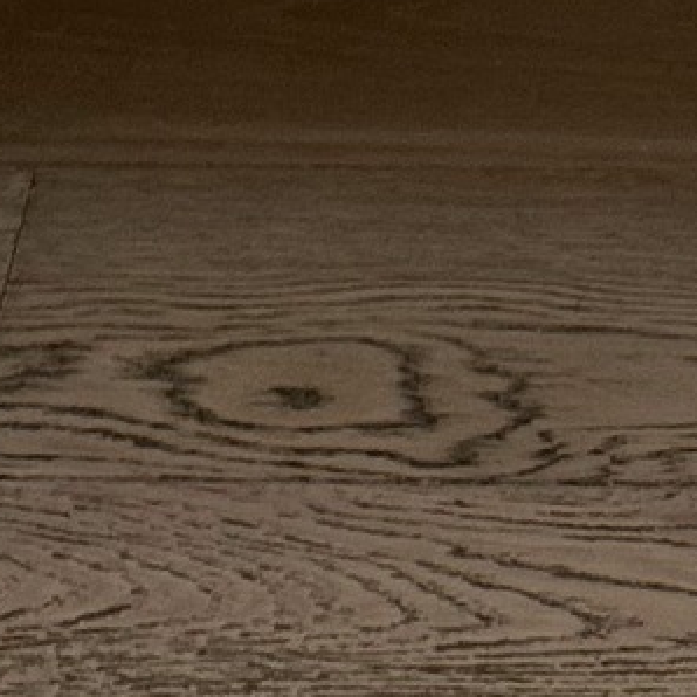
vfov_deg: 7.7
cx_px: 489
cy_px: -1728
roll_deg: -0.5
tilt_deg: -4.9
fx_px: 4146
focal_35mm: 182
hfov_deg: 9.6
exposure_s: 1/50
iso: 125
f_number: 1.78
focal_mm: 6.86
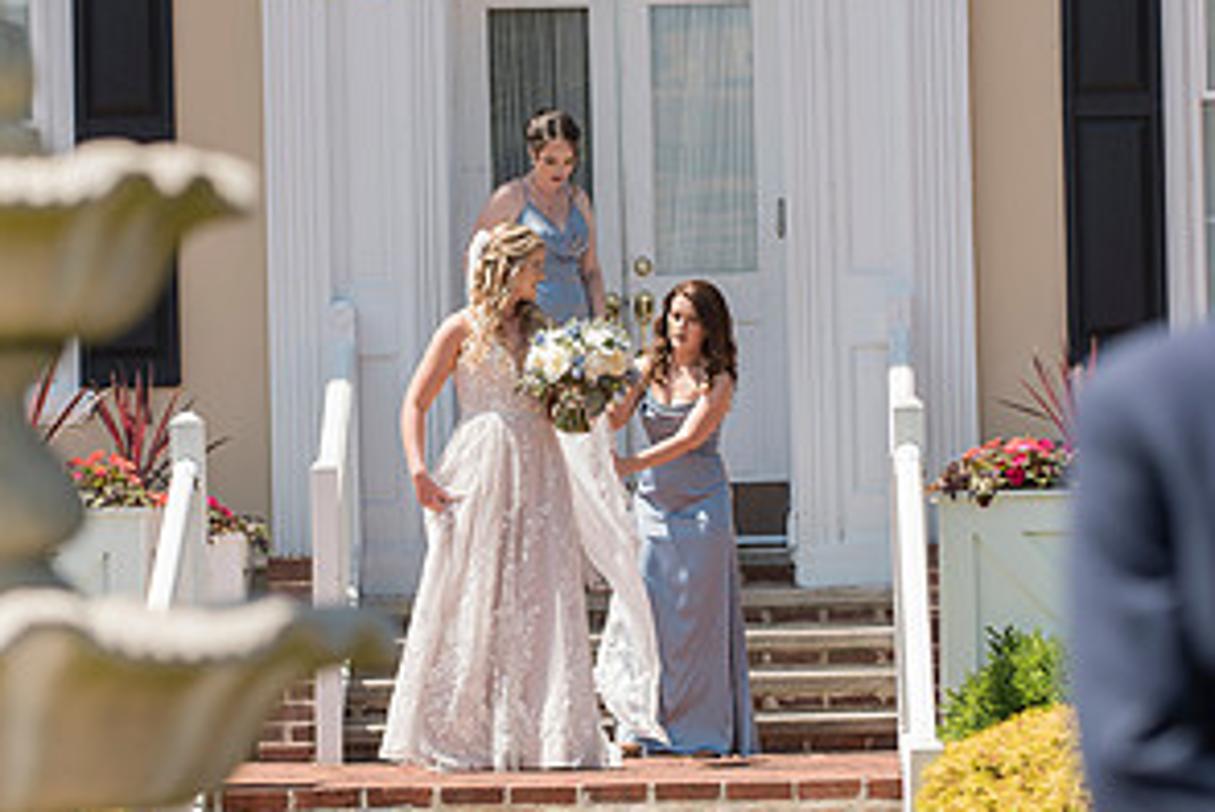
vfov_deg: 5.4
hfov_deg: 8.0
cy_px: 451
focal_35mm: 256
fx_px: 8644
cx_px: 531
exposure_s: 1/1600
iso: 200
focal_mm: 130
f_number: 3.5
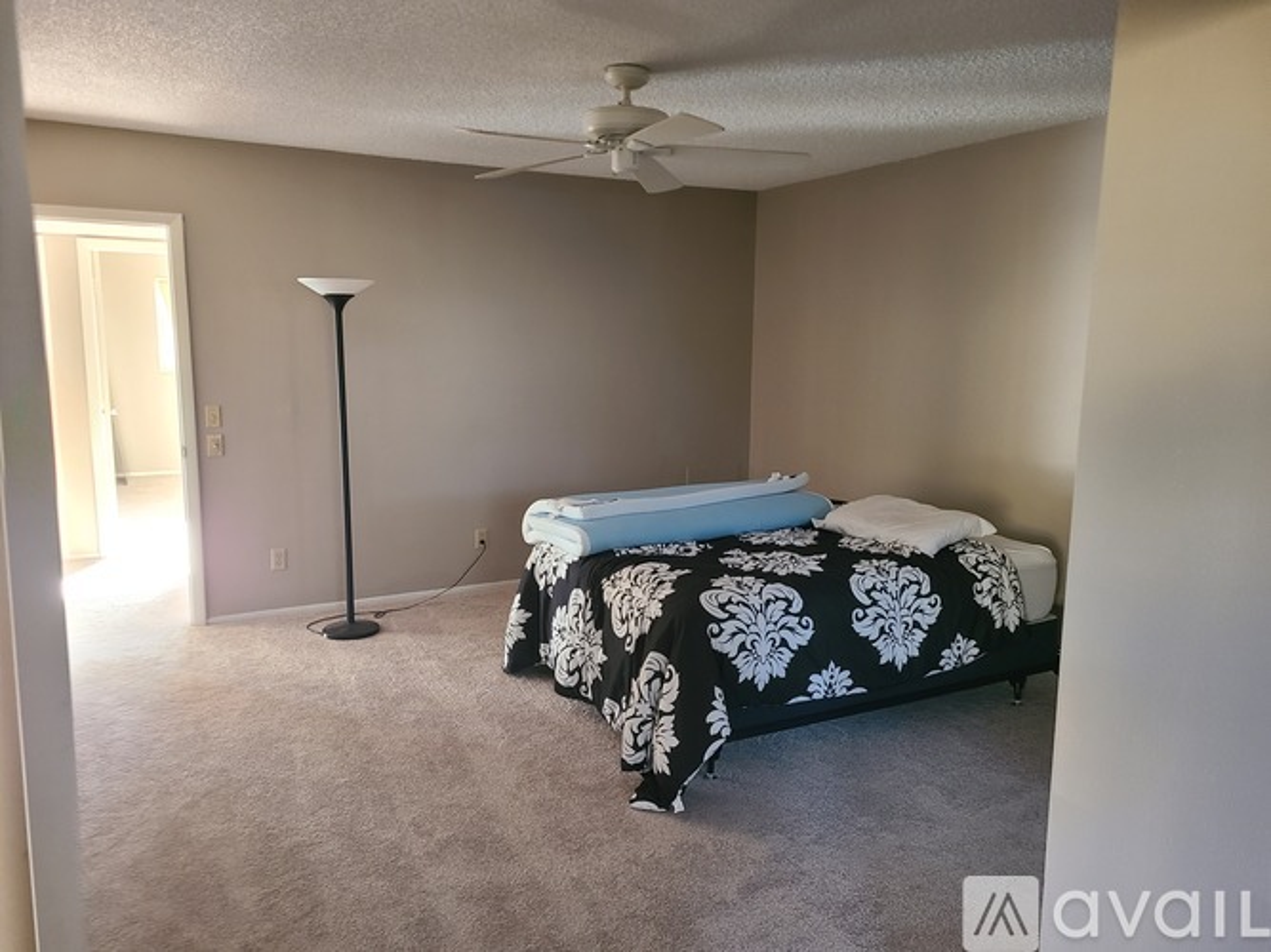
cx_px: 636
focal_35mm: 26
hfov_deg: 67.3
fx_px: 954
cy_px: 476
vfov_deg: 53.0
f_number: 1.8
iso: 500
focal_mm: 5.4
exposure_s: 1/39
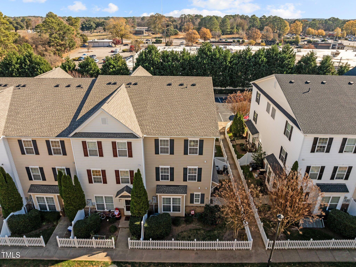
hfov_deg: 71.6
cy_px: 134
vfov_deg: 56.8
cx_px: 178
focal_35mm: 24
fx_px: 247
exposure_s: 1/1600
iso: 230
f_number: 2.8
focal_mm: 12.29
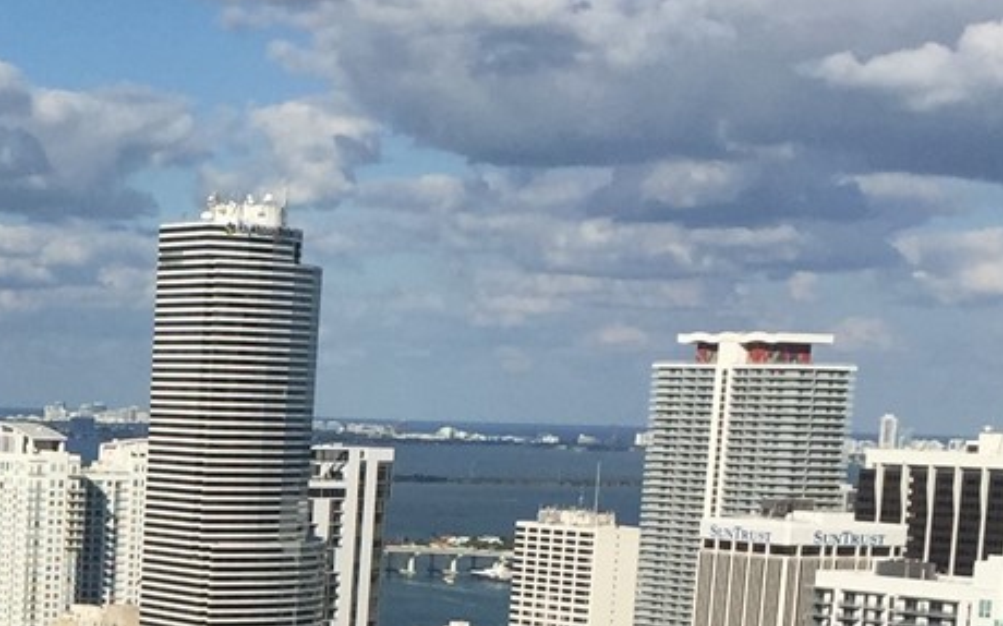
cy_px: 818
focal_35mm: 107
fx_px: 2923
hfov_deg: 18.3
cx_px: -268
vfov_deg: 11.9
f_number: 2.2
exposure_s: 1/4950
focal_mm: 4.15
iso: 32
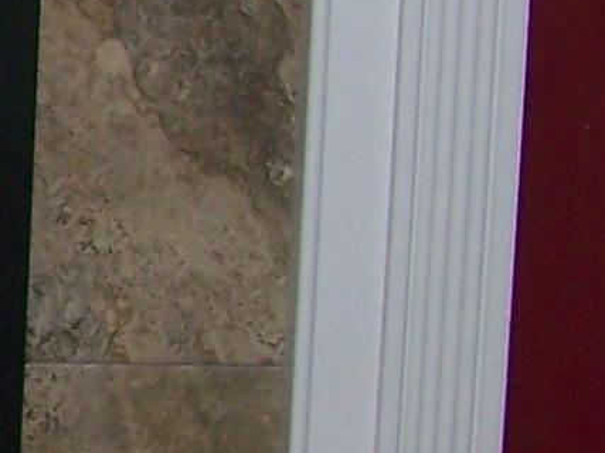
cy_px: 159
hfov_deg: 7.0
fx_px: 4665
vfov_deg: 5.6
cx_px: -776
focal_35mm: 267
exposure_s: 1/60
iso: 80
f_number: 2.8
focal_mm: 6.3
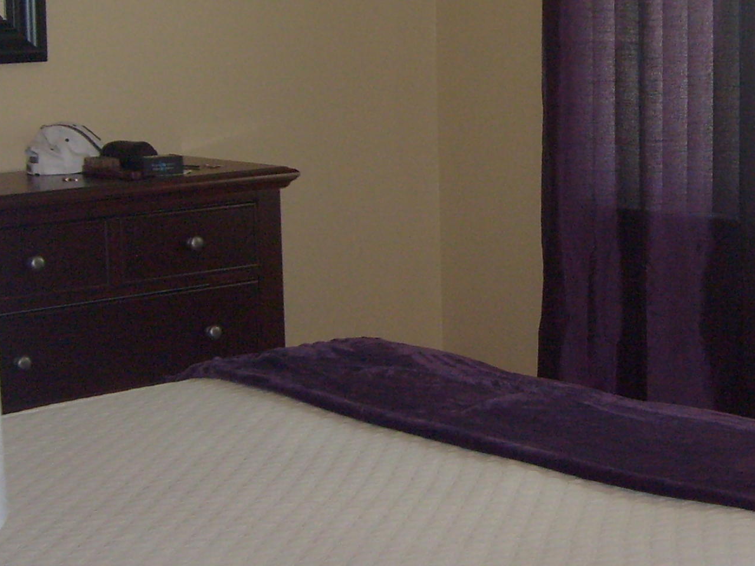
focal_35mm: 82
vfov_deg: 17.9
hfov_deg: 23.4
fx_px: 1788
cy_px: 154
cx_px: 623
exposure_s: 1/45
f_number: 2.8
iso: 100
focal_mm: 5.8
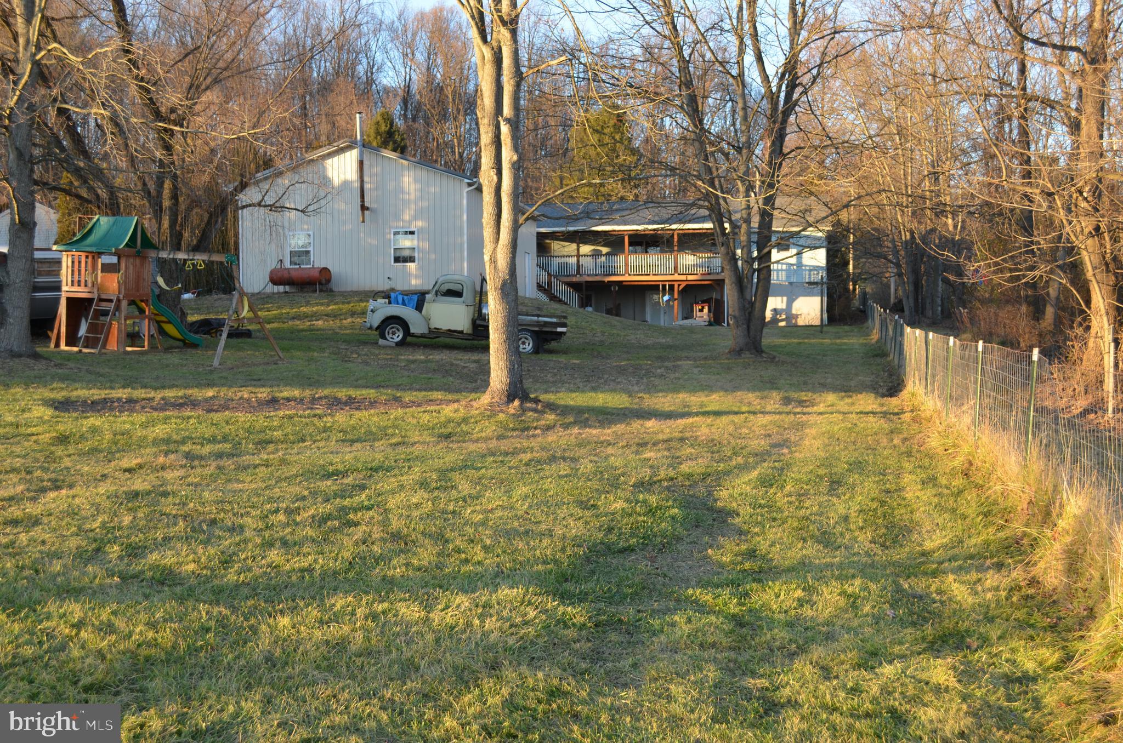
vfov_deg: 34.1
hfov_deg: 49.6
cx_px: 562
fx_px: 1214
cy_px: 372
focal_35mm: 39
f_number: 5.6
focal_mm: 26
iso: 250
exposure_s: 1/125
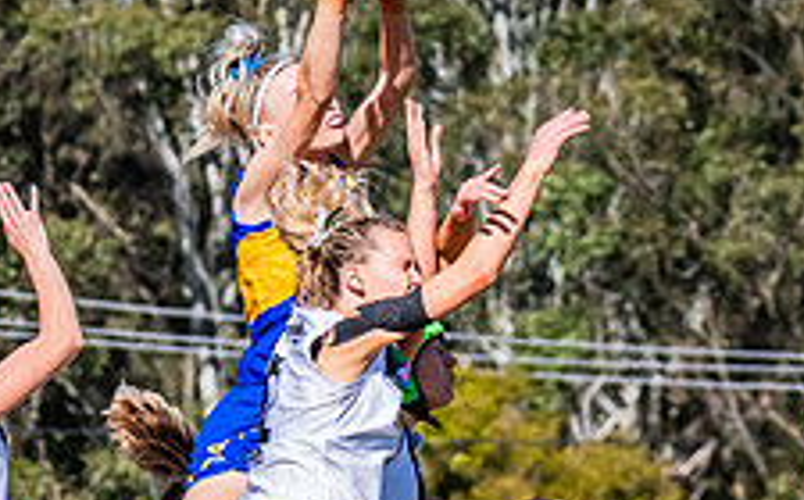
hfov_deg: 2.5
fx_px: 18273
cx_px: 258
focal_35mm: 835
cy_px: 385
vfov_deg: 1.6
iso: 640
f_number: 10
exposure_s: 1/1250
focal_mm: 180
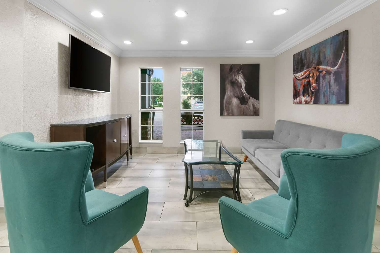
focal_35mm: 16
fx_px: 174
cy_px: 126
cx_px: 190
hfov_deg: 95.0
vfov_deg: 72.1
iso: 800
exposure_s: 1/1.43
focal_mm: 11
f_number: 8
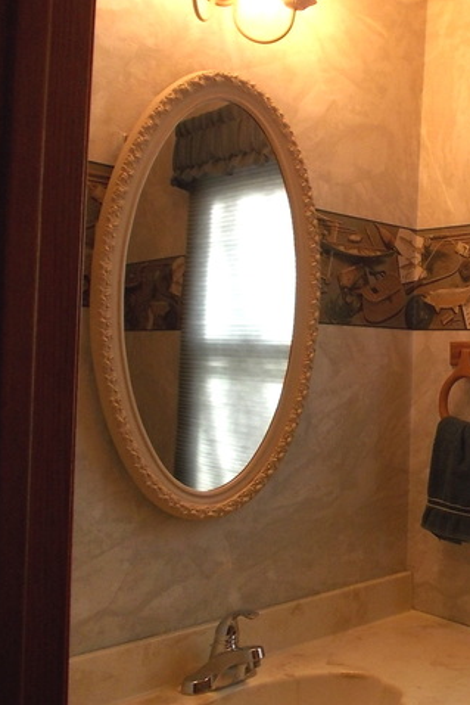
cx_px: 467
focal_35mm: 39
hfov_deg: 31.7
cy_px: 352
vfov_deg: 49.5
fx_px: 763
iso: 80
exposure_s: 1/40
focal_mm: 4
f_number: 2.7
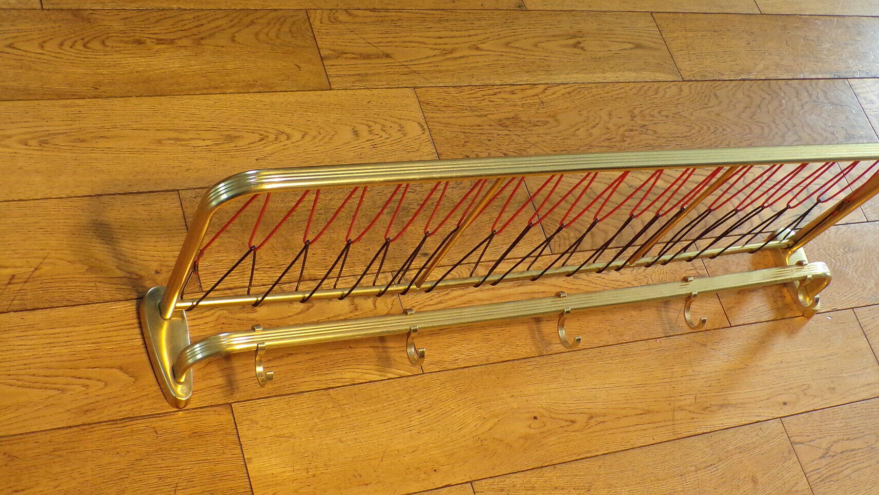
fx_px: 1096
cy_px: 267
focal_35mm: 47
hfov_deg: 43.6
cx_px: 505
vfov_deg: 25.4
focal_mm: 6.6
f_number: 3.3
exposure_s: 1/17
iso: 348
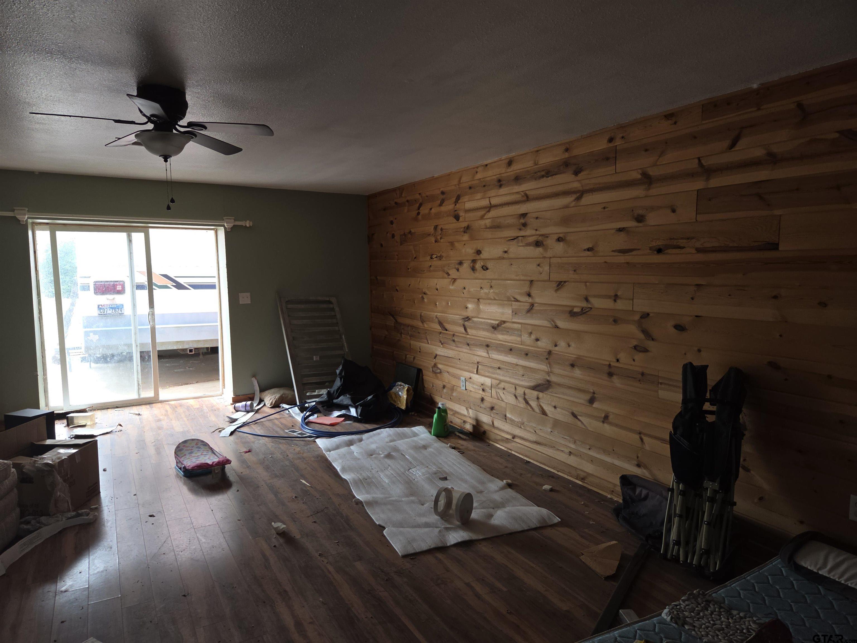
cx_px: 428
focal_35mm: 23
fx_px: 569
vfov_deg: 58.9
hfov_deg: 73.9
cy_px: 322
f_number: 1.8
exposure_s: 1/60
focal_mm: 5.4
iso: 25
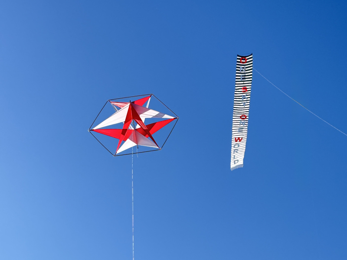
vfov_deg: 28.0
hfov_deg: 36.8
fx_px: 521
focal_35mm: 52
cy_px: 130
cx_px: 174
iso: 32
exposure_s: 1/2710
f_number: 1.6
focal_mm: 5.96
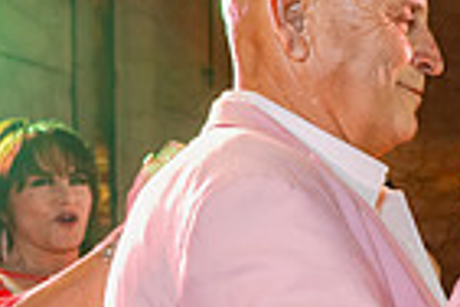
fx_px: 1265
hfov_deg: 19.2
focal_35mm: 99
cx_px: 587
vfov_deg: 13.8
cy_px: 224
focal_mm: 24
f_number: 3.5
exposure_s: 1/80
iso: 1000
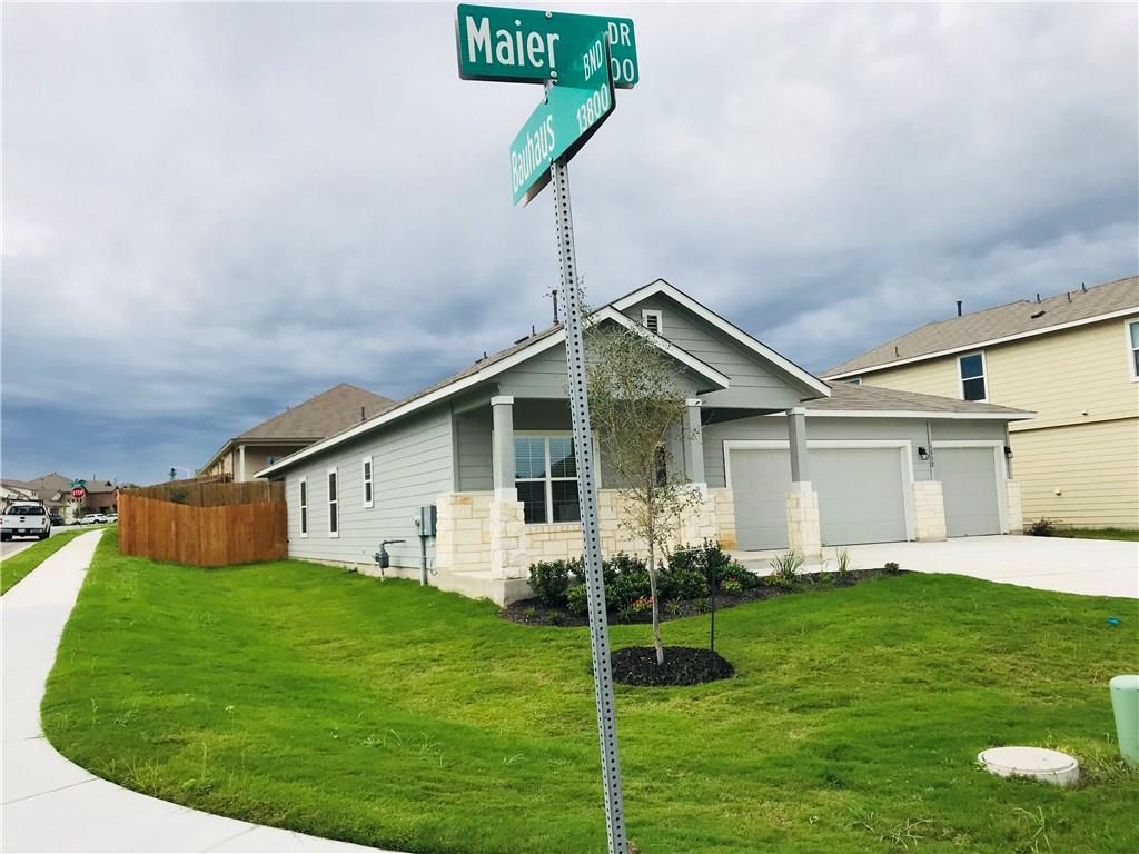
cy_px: 427
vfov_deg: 49.7
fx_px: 921
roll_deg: +1.6
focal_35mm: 28
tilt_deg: +7.4
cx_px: 570
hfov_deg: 63.4
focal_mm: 3.99
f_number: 1.8
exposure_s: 1/2817
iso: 20
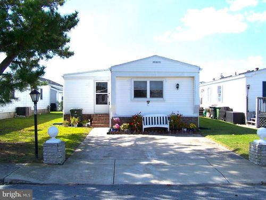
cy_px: 100
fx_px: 292
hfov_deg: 49.0
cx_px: 133
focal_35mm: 38
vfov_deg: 37.7
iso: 80
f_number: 4
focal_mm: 6.3
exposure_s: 1/750
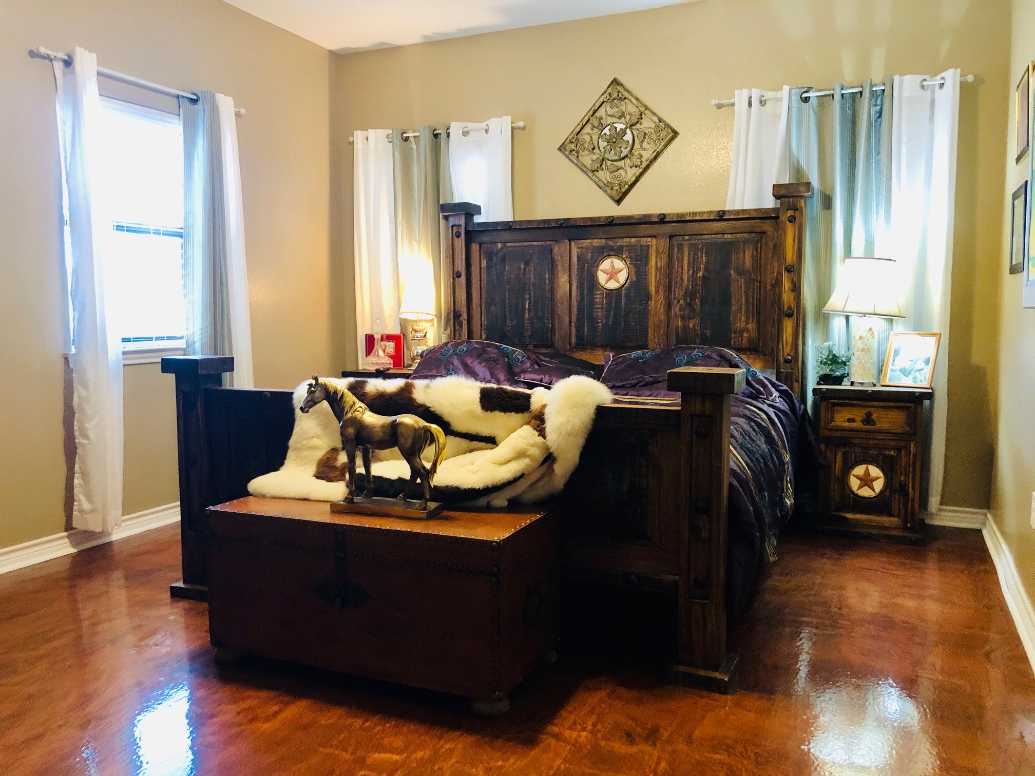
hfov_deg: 63.4
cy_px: 388
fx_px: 837
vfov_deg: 49.7
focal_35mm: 28
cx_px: 518
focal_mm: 4
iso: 80
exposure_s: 1/15
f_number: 1.8
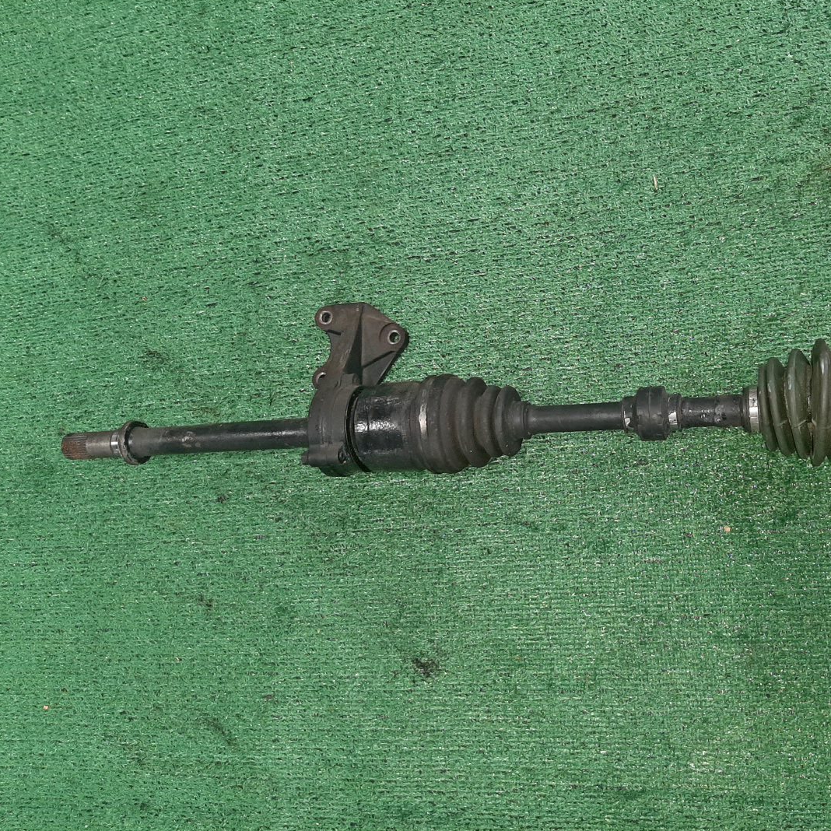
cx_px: 545
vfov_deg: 52.5
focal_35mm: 31
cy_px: 414
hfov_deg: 51.7
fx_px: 842
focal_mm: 3.93
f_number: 1.7
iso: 165
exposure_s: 1/50
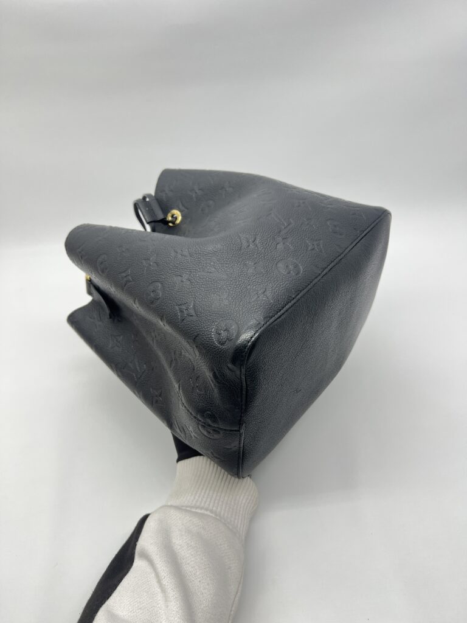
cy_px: 312
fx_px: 468
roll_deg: +4.9
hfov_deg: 53.1
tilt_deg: -39.2
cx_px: 234
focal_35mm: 26
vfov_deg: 67.3
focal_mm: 5.7
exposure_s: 1/100
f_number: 1.5
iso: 40
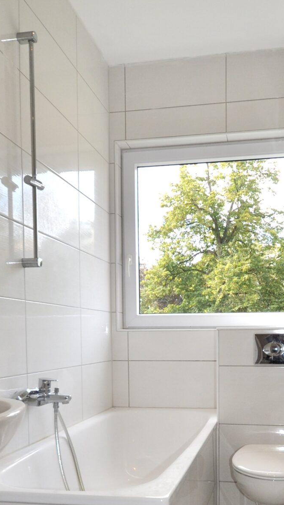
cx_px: 183
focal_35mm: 34
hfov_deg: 34.4
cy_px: 365
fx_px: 455
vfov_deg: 55.8
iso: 200
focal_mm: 10
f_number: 3.5
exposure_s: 1/200
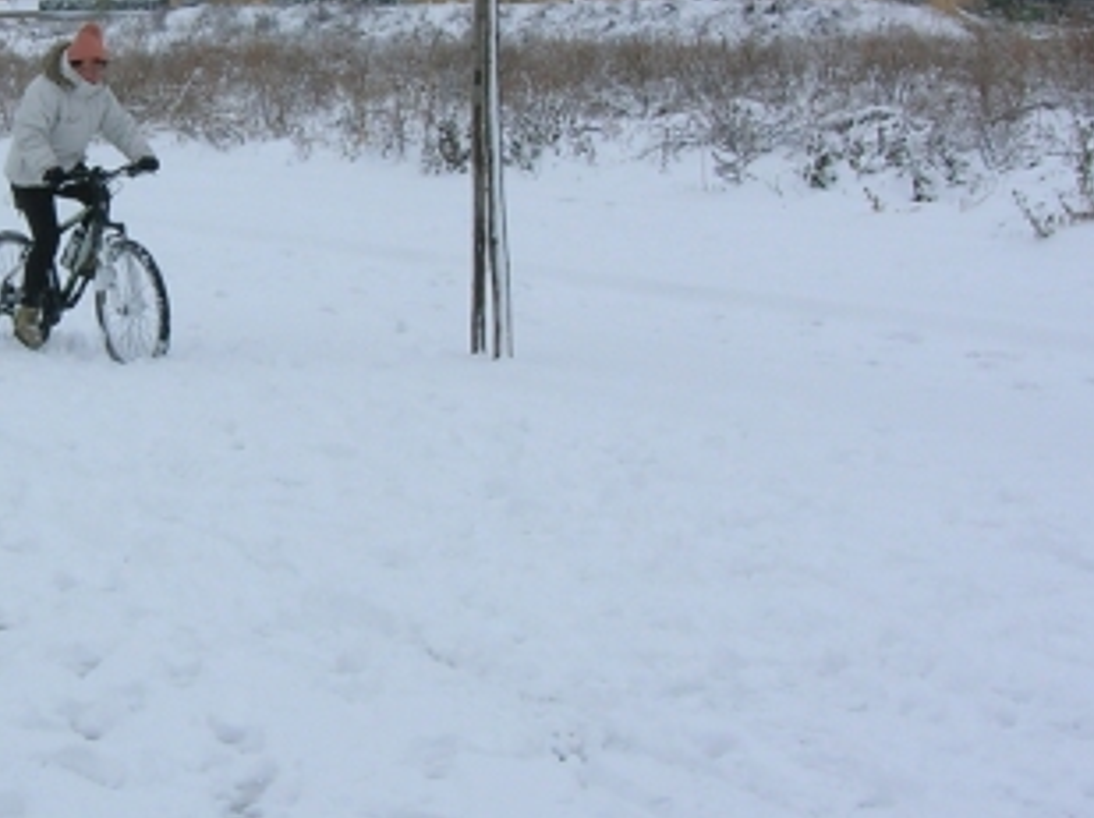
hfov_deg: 21.8
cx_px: 138
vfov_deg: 16.7
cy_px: 250
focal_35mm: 88
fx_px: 2778
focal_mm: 5.7
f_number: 4.9
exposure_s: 1/541
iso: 50
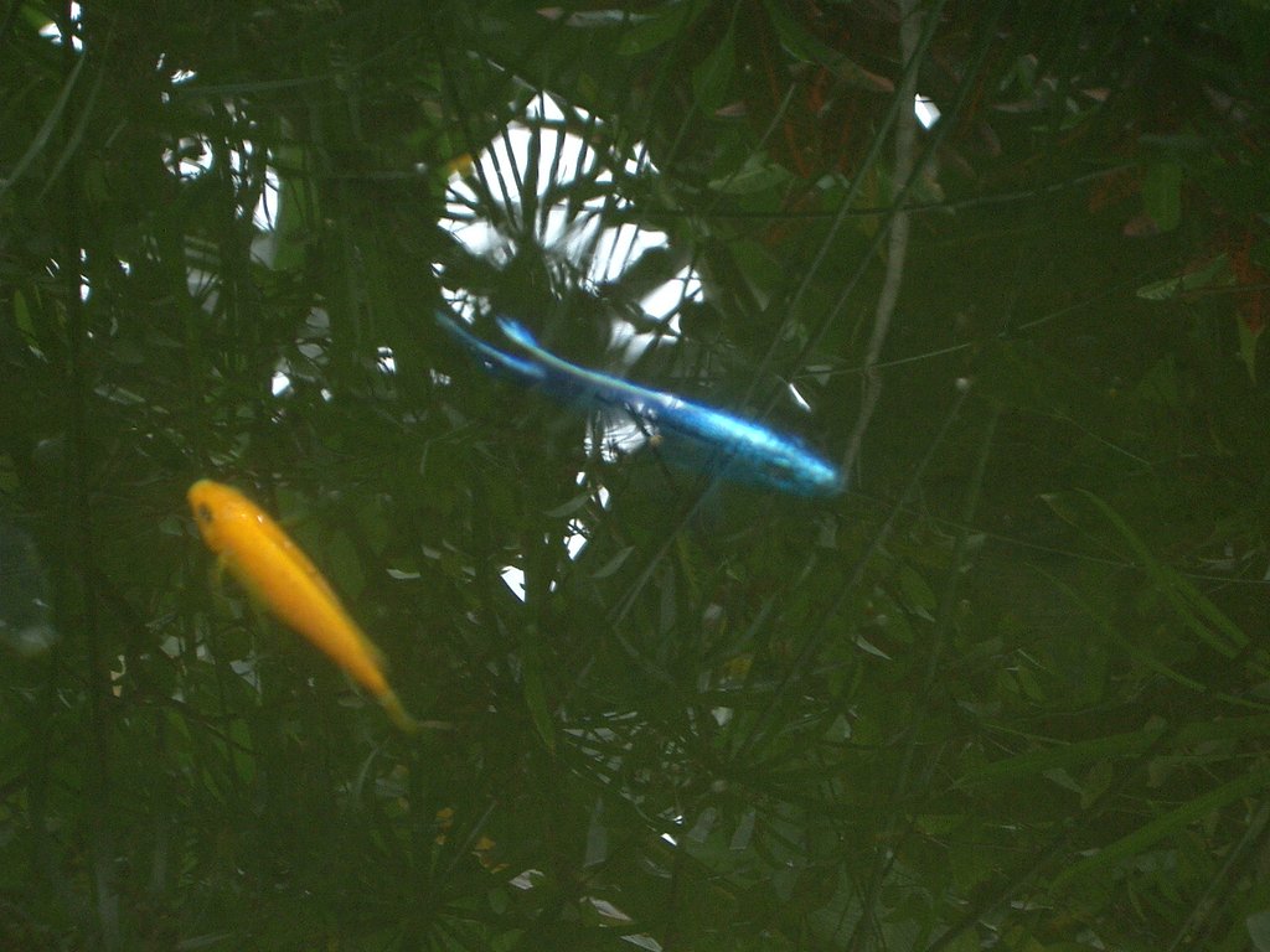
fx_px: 3852
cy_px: 476
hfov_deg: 18.7
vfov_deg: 14.1
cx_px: 635
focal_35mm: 105
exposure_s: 1/40
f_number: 4.8
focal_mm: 17.4
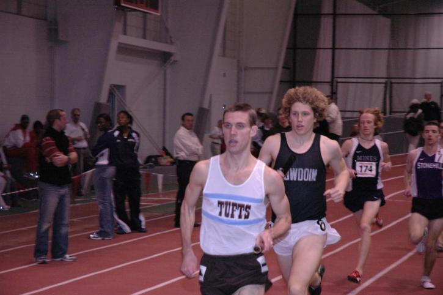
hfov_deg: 19.5
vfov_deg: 13.0
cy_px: 148
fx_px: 1291
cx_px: 222
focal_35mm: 105
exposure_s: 1/125
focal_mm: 70
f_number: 4.5
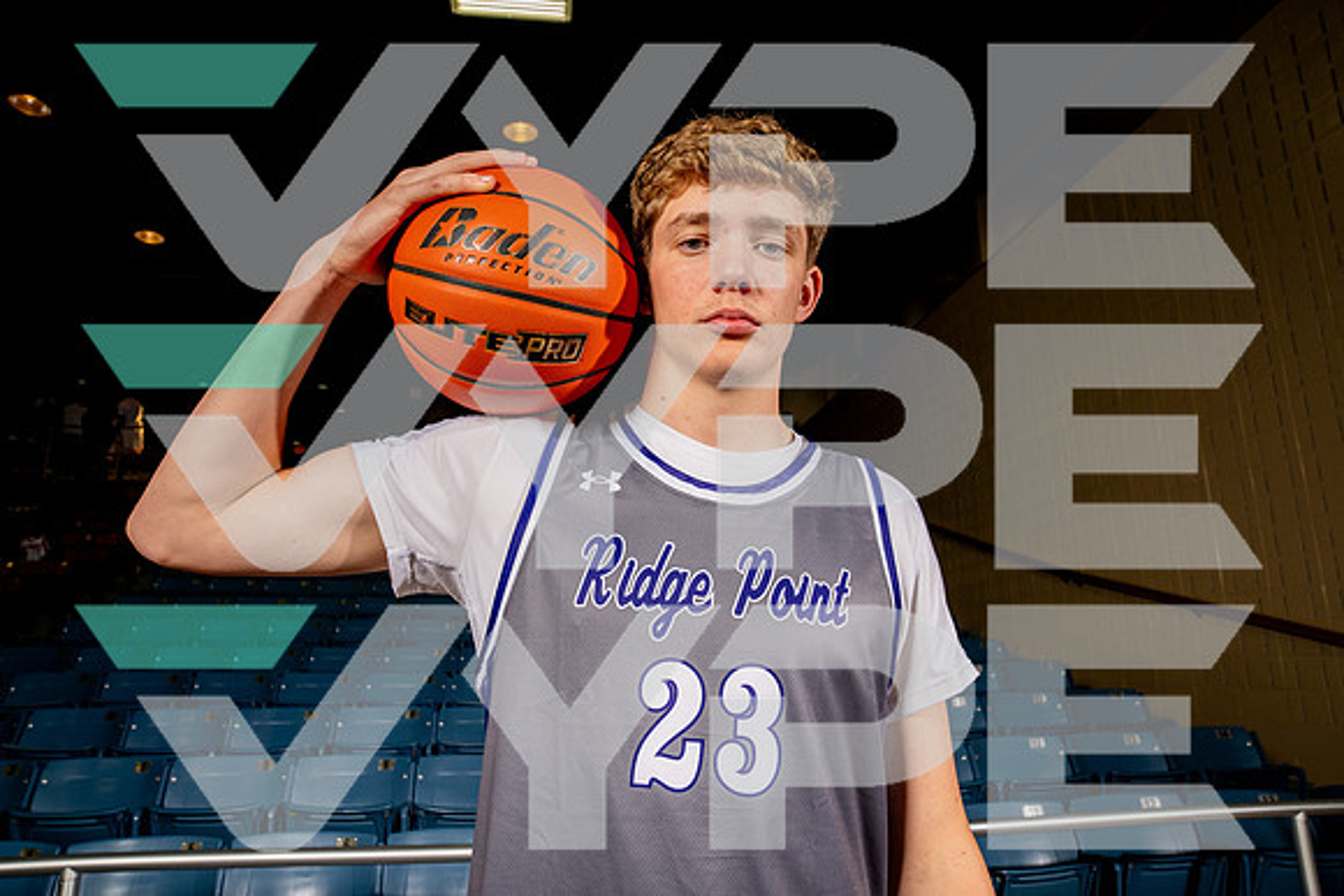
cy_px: 448
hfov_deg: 73.7
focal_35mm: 24
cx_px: 672
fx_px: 896
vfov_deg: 53.2
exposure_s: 1/125
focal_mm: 24
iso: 250
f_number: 7.1
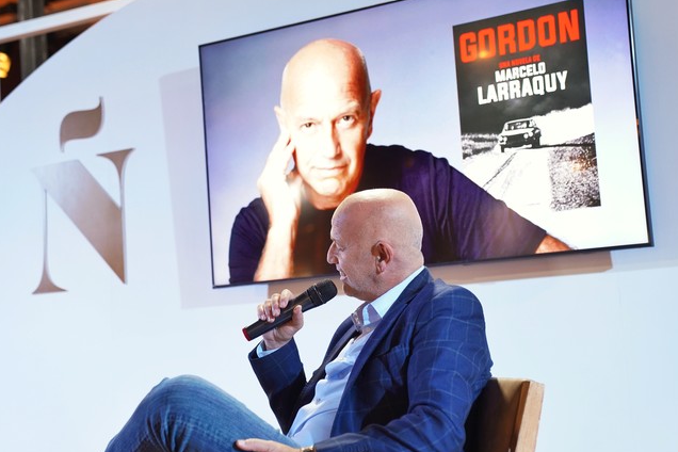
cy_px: 219
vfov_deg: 22.6
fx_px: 1130
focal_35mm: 60
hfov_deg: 33.4
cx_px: 342
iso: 2000
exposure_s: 1/100
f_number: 2.8
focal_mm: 53
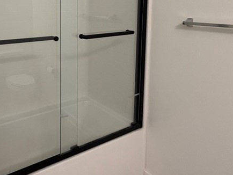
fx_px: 222
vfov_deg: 40.7
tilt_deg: -6.6
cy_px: 28
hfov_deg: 51.8
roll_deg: +0.9
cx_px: 46
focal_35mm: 33
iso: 160
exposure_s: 1/60
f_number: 2.2
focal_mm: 2.22
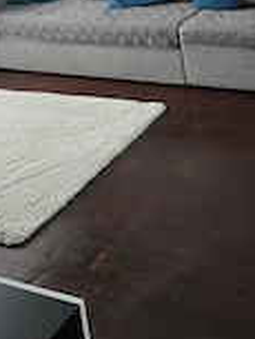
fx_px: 589
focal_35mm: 60
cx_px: 251
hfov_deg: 23.5
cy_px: -35
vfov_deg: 29.0
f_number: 1.7
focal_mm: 6.3
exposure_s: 1/100
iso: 500
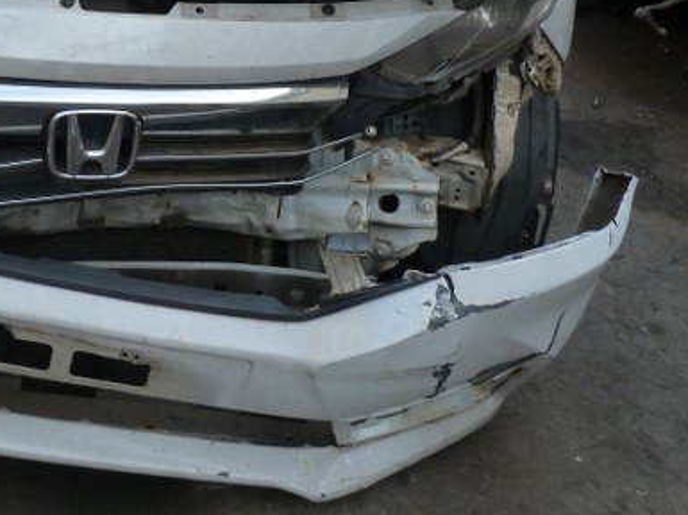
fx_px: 1033
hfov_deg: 35.5
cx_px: 122
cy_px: 25
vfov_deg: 26.8
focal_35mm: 52
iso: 125
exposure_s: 1/125
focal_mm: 4.5
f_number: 4
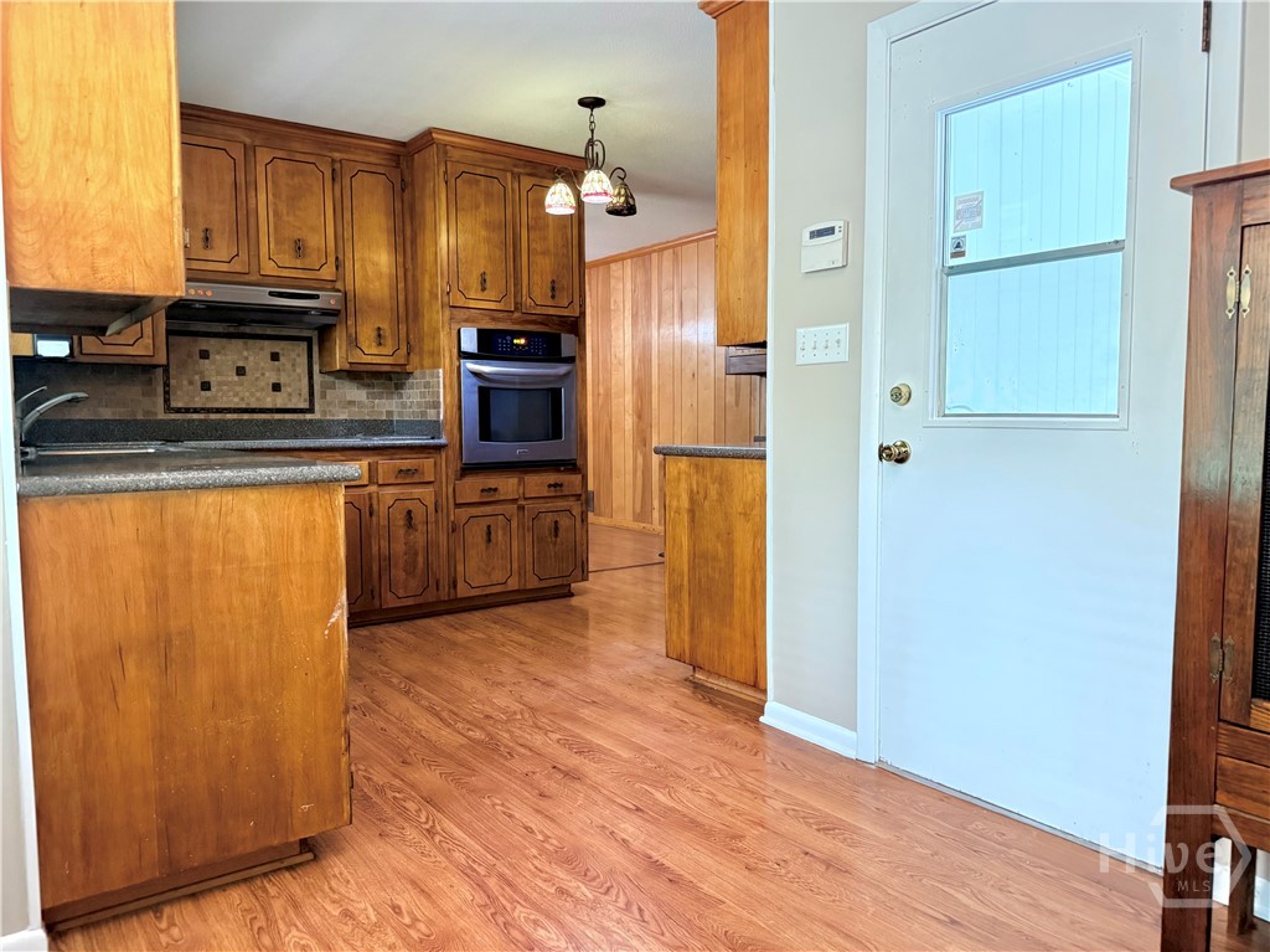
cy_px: 476
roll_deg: +1.1
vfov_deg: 56.8
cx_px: 635
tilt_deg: -3.5
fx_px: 880
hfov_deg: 71.6
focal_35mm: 24
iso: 1000
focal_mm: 6.76
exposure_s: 1/40
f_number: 1.78
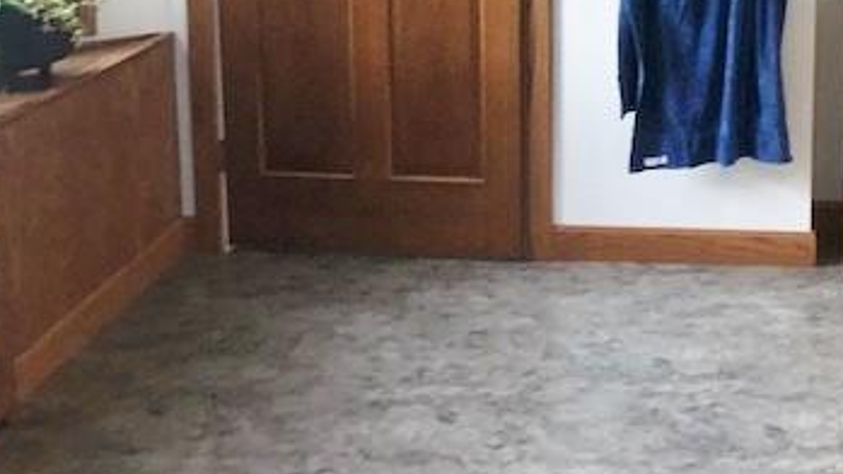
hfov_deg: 35.3
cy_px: -53
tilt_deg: -10.2
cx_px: 739
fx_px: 1251
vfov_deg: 20.4
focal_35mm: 56
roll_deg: -0.5
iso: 80
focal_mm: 3.99
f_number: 1.8
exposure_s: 1/6
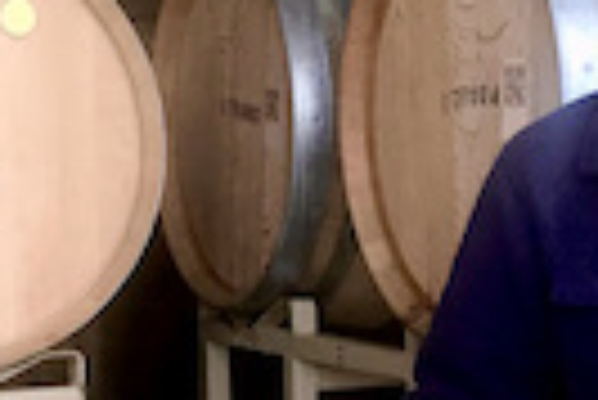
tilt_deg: -3.7
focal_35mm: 131
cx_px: 310
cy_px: 310
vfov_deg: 10.5
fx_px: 2178
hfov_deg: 15.6
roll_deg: +0.1
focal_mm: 3.99
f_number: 1.8
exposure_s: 1/120
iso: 40
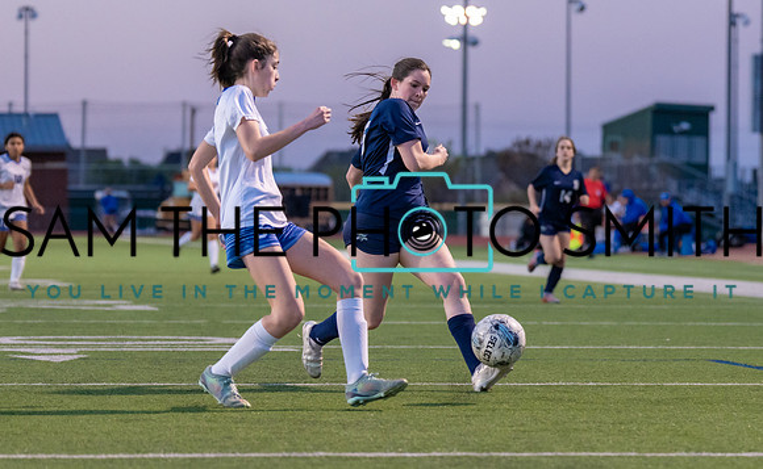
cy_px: 193
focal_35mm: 167
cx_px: 434
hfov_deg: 12.6
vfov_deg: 7.8
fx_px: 3456
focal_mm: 105
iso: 2000
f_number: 2.8
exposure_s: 1/1000
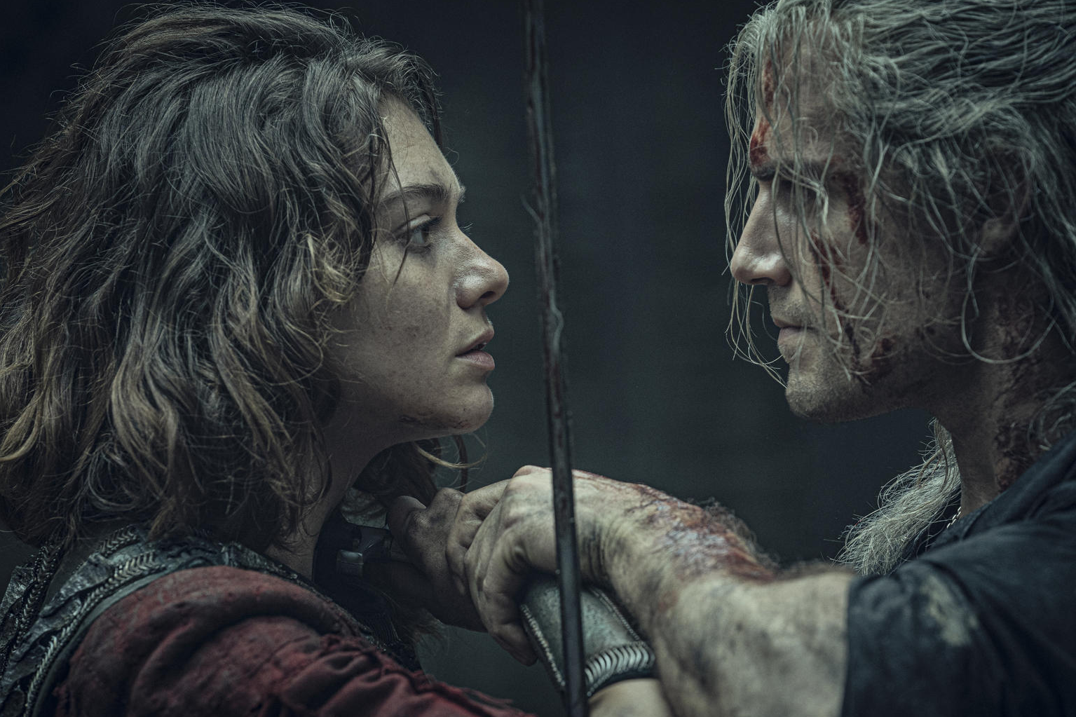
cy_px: 375
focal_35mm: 191
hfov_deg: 10.8
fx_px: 5708
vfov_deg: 7.2
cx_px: 567
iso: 1250
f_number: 5
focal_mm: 181
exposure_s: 1/800
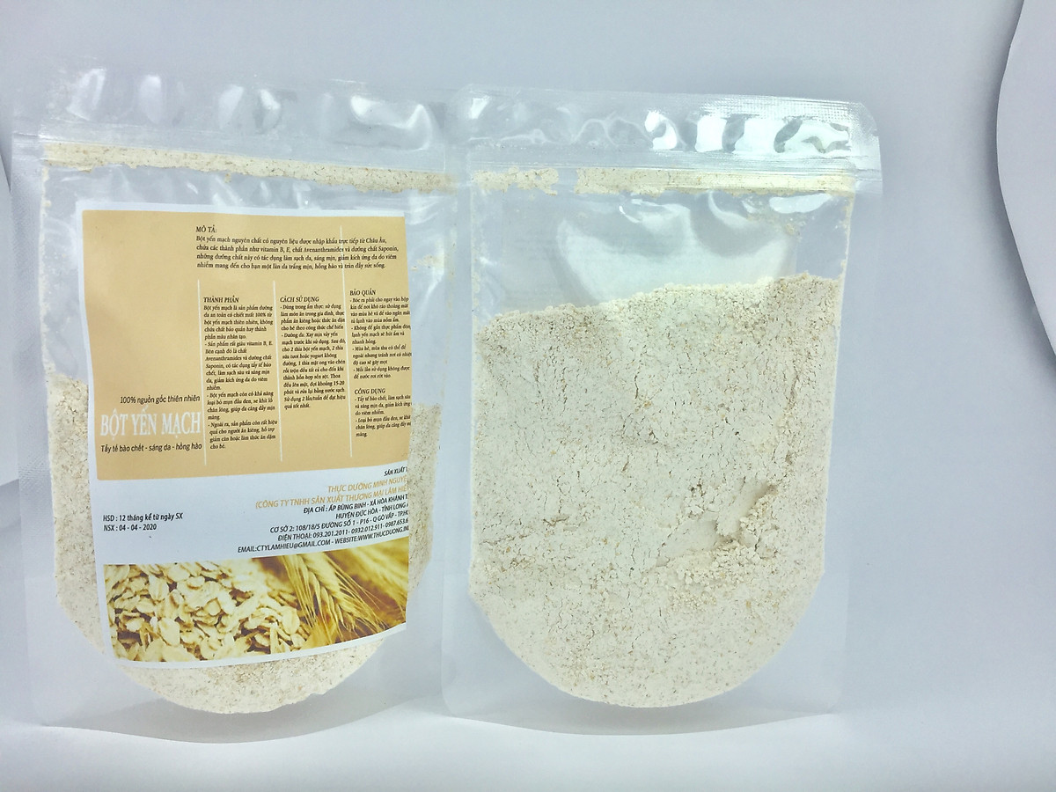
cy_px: 396
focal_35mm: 29
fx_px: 885
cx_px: 528
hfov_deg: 61.7
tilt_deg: -4.7
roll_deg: -1.0
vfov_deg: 48.2
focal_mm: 4.15
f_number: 2.2
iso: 32
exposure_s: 1/3049
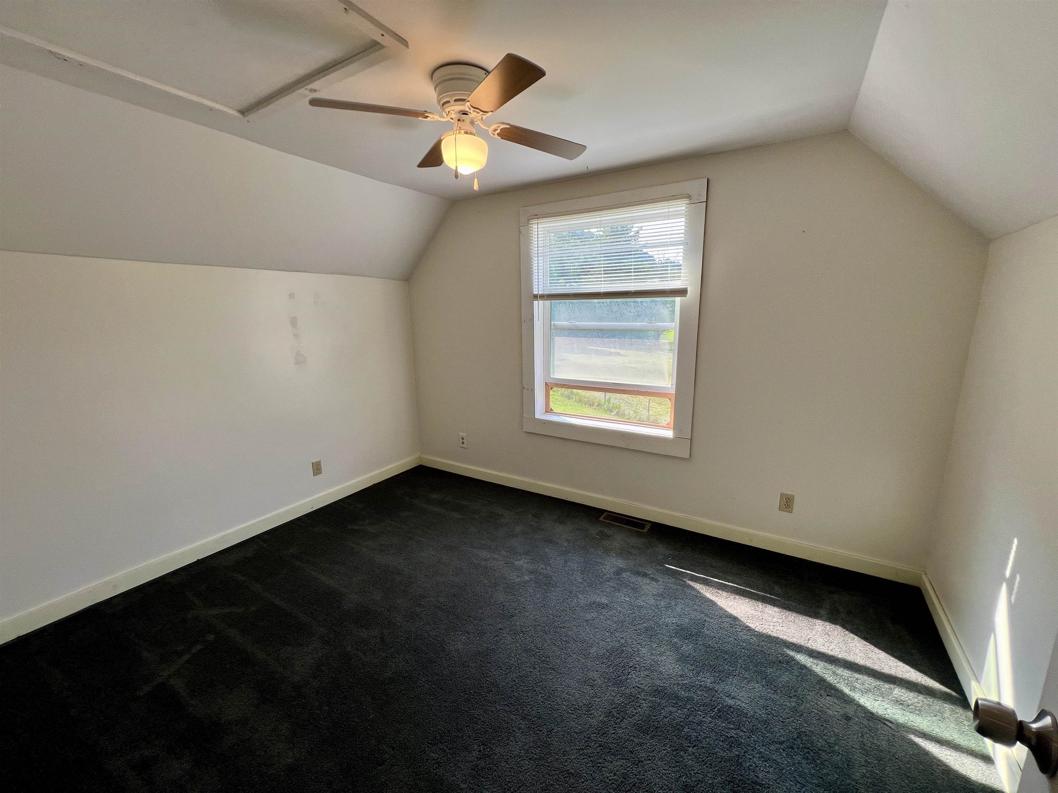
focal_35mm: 13
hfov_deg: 106.2
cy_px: 396
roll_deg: +0.4
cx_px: 529
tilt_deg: -11.6
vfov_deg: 89.9
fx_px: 397
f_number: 1.8
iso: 32
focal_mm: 1.57
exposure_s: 1/99
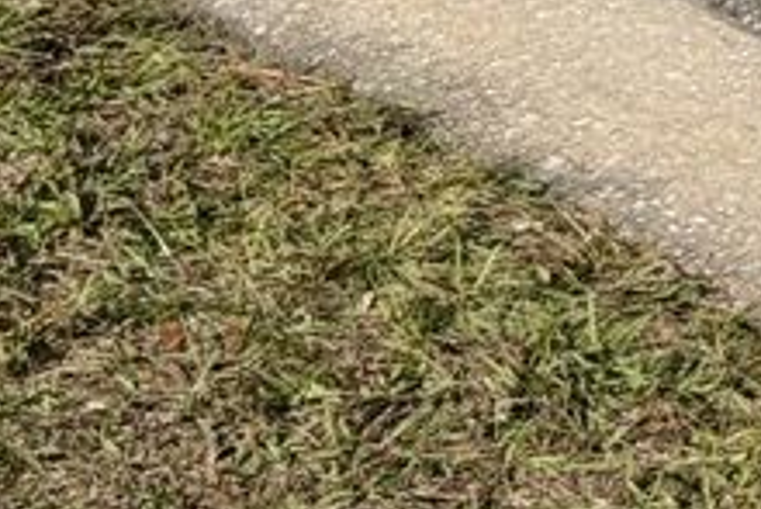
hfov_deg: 8.4
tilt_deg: -11.8
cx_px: 1522
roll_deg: +3.2
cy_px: -789
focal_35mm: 232
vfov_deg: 5.7
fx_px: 4907
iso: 64
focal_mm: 6.76
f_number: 1.78
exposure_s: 1/5587
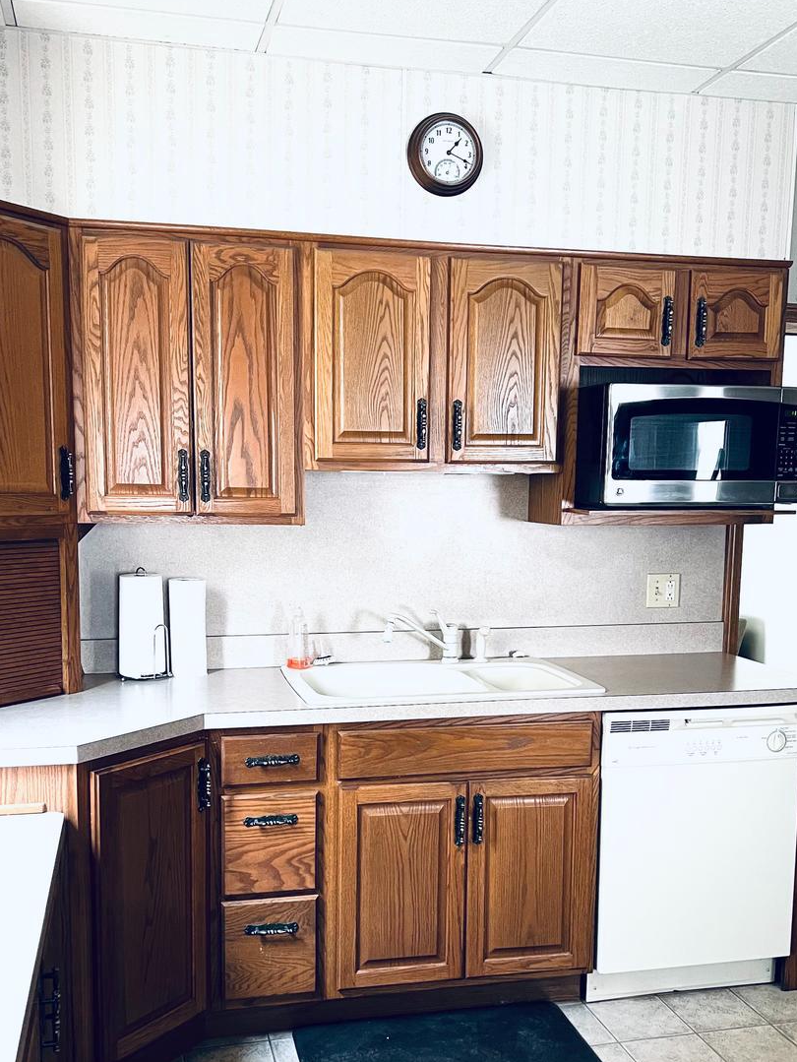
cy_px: 632
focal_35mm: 37
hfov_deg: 38.7
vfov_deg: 49.8
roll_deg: -0.4
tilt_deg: -8.4
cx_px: 392
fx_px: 1135
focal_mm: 5.7
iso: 250
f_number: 1.5
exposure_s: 1/60
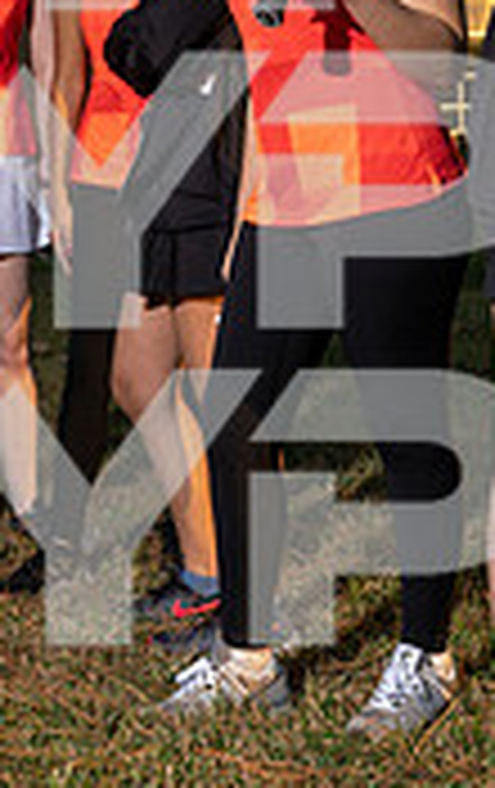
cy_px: 194
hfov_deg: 14.7
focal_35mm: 89
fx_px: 1913
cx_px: 207
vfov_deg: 23.0
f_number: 11
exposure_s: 1/250
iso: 400
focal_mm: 34
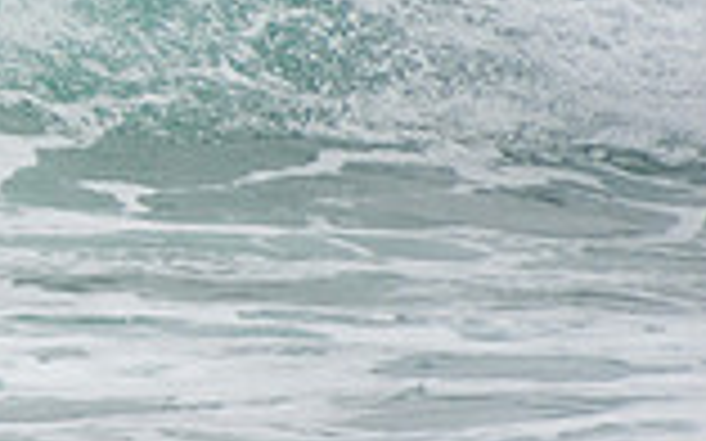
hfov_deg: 1.0
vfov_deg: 0.6
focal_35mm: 2205
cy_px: -151
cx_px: -585
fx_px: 42411
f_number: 5.6
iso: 280
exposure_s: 1/1600
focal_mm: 390
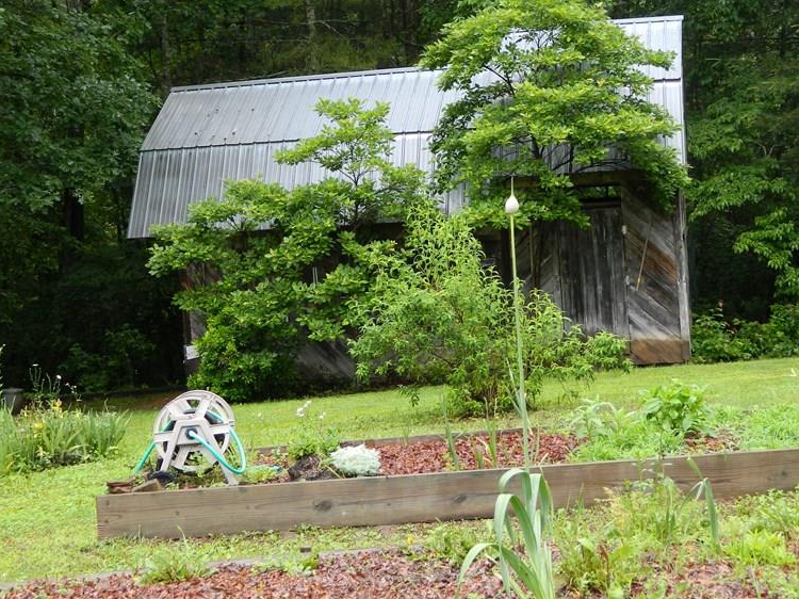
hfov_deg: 34.3
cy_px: 274
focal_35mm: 56
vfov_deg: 26.1
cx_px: 425
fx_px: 1292
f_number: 3.5
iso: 80
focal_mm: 7.3
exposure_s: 1/100
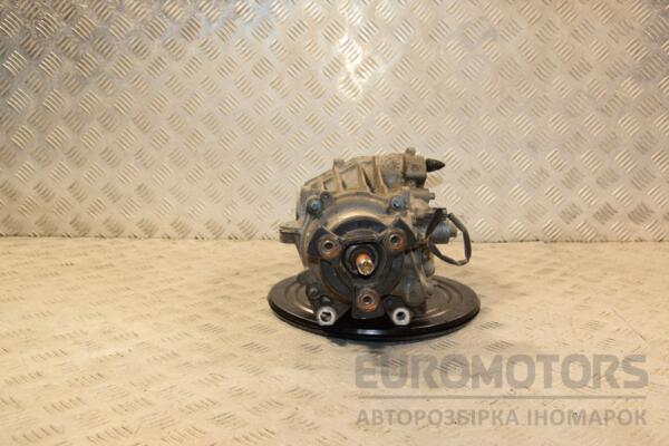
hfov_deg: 46.4
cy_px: 223
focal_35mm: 42
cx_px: 334
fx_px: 780
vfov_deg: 31.9
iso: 800
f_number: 7.1
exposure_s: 1/200
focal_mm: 28
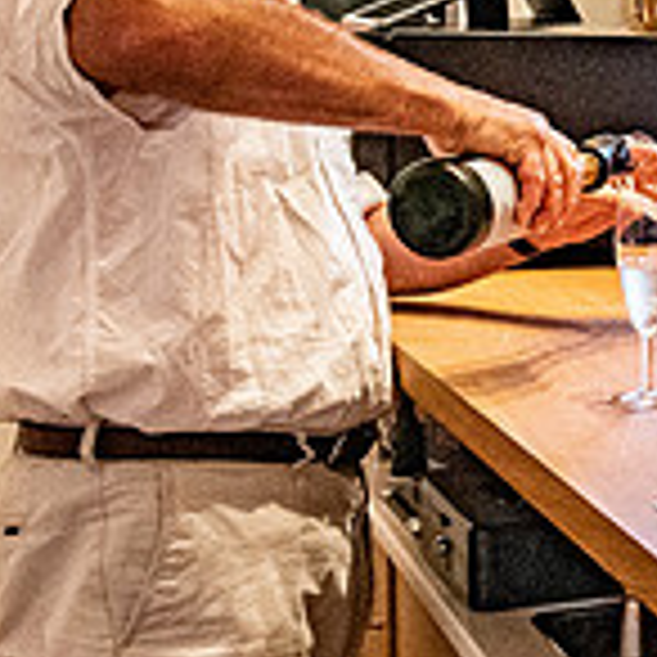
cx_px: 1307
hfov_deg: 14.3
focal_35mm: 102
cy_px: 227
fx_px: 2190
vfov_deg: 17.0
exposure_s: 1/400
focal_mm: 24
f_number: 5
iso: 3600
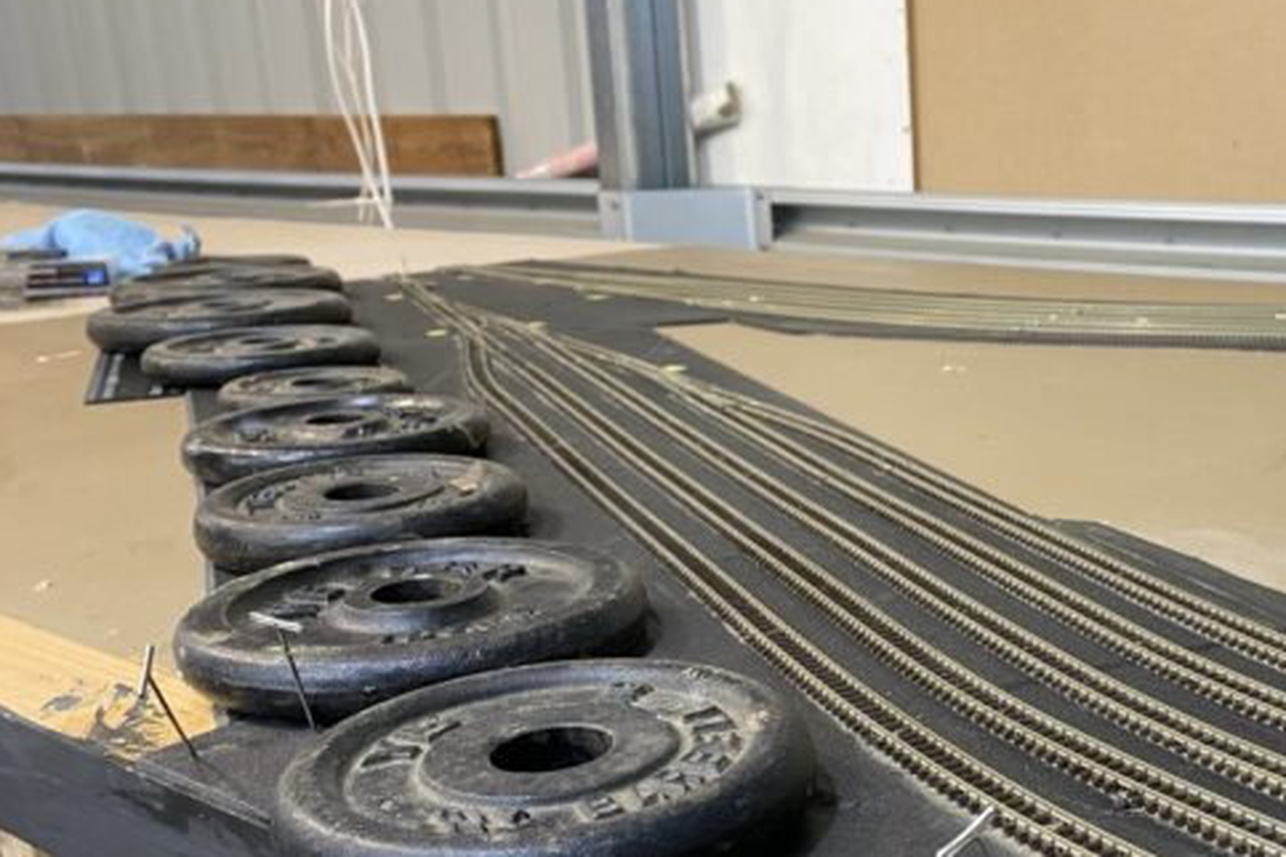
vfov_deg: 31.0
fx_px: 1536
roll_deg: +1.0
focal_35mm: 43
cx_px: 998
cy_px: 562
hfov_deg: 43.6
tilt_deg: -16.9
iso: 160
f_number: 1.8
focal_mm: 4.25
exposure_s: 1/50
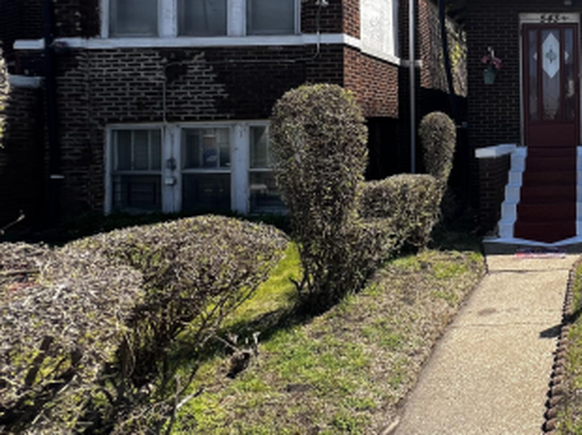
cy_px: 131
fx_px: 470
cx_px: 604
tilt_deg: +1.0
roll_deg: +1.4
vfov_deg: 48.5
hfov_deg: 49.4
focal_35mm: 28
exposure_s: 1/570
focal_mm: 1.57
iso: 32
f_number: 1.8
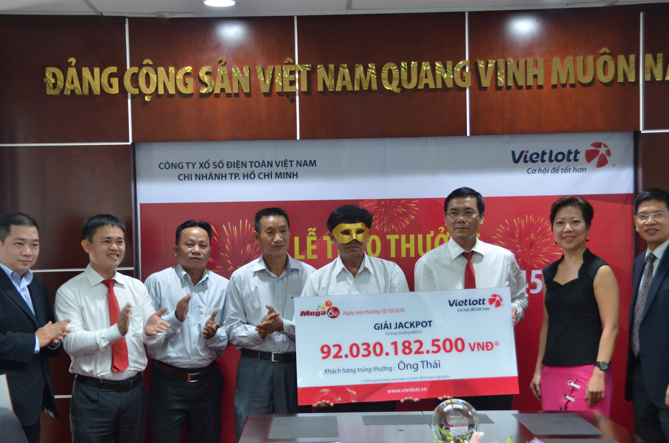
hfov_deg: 31.5
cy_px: 255
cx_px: 344
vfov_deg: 21.1
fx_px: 1187
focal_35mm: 64
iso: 1250
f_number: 5
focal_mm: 36
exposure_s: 1/60
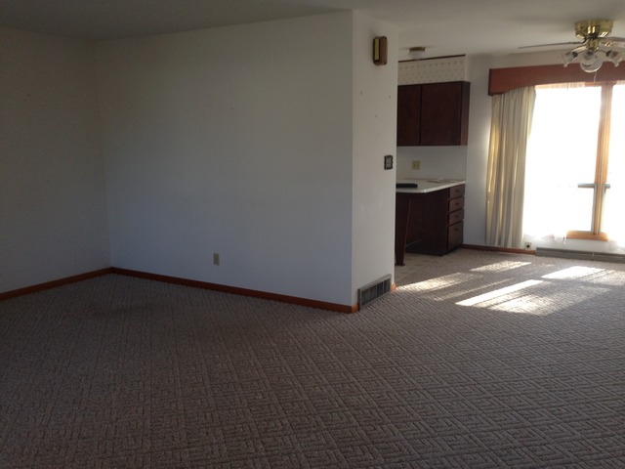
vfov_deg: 42.9
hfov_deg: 55.4
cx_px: 312
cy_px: 234
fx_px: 596
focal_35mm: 33
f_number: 2.4
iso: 50
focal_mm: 4.12
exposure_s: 1/40
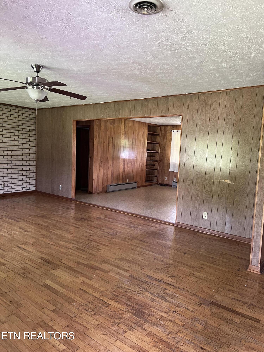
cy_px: 176
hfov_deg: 53.1
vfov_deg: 67.3
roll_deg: -2.3
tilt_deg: -5.2
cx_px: 132
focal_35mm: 26
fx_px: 264
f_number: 1.5
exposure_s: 1/60
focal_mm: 5.7
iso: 250
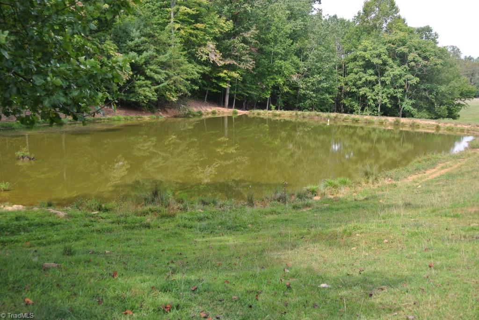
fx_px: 559
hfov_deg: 46.4
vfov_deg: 32.0
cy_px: 160
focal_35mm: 42
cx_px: 240
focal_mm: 15.7
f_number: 4.2
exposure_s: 1/250
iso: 100
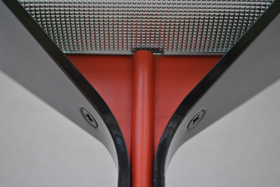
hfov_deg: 35.0
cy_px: 94
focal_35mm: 57
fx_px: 444
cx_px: 140
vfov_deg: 23.8
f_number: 5.6
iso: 180
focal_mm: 38
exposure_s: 1/125
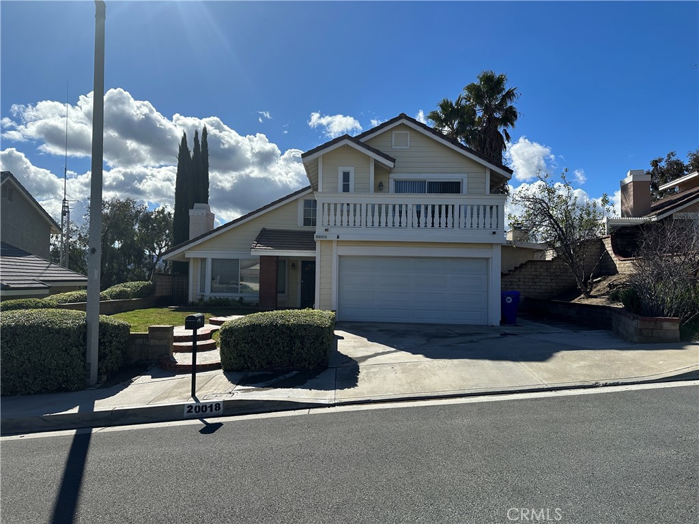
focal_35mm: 24
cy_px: 262
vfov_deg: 56.8
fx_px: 485
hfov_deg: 71.6
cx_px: 350
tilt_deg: +2.3
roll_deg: -1.0
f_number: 1.78
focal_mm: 6.86
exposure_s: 1/7576
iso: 80
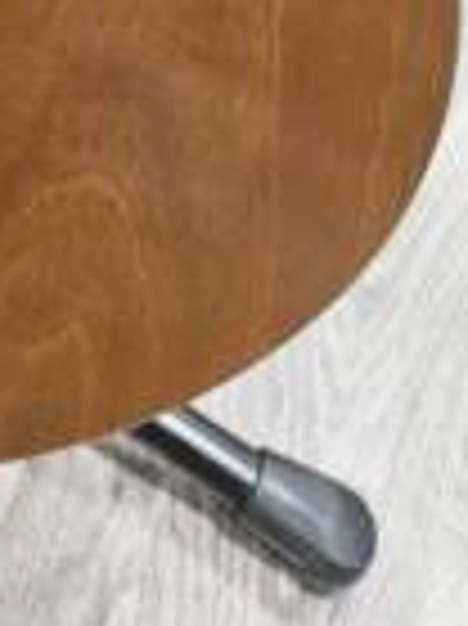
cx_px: -315
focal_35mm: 86
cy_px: -531
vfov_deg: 17.8
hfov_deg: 15.3
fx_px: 1553
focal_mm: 5.4
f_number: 1.8
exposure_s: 1/40
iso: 500
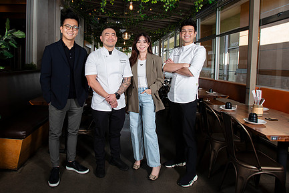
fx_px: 193
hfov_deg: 73.3
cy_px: 74
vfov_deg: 52.7
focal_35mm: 24
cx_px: 124
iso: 320
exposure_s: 1/200
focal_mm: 17
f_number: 6.3
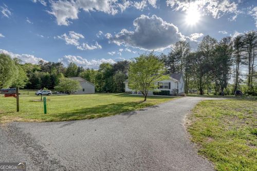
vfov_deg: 77.3
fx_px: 107
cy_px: 86
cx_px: 128
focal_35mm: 15
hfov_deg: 100.4
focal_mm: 10
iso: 100
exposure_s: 1/40
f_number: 9
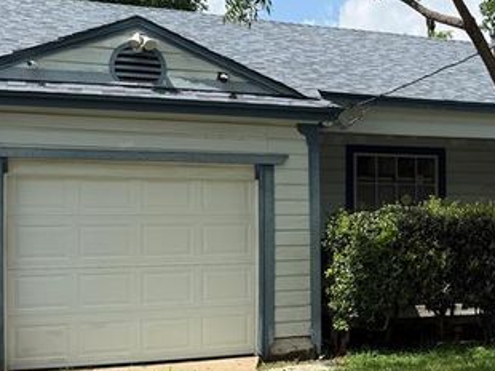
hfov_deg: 37.8
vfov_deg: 31.5
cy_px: 201
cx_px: 469
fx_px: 657
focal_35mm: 46
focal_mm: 6.76
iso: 80
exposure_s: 1/3584
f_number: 1.78
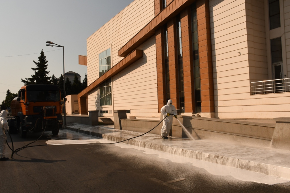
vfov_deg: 43.6
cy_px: 96
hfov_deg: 61.9
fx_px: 242
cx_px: 145
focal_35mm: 30
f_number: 18
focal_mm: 20
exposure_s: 1/800
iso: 640
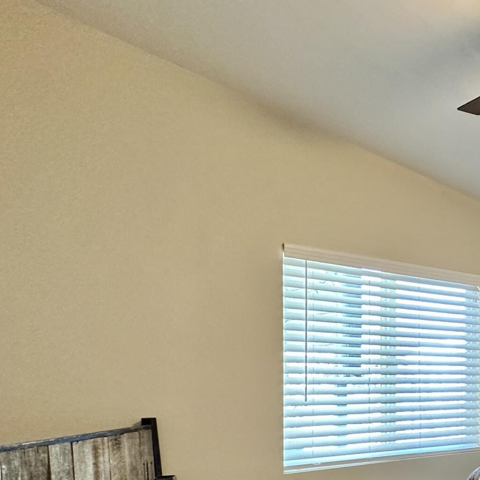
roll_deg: +0.3
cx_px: 644
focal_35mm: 36
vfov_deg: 44.1
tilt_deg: +1.4
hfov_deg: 32.6
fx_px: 565
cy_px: 377
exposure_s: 1/60
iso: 320
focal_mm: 2.22
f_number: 2.2
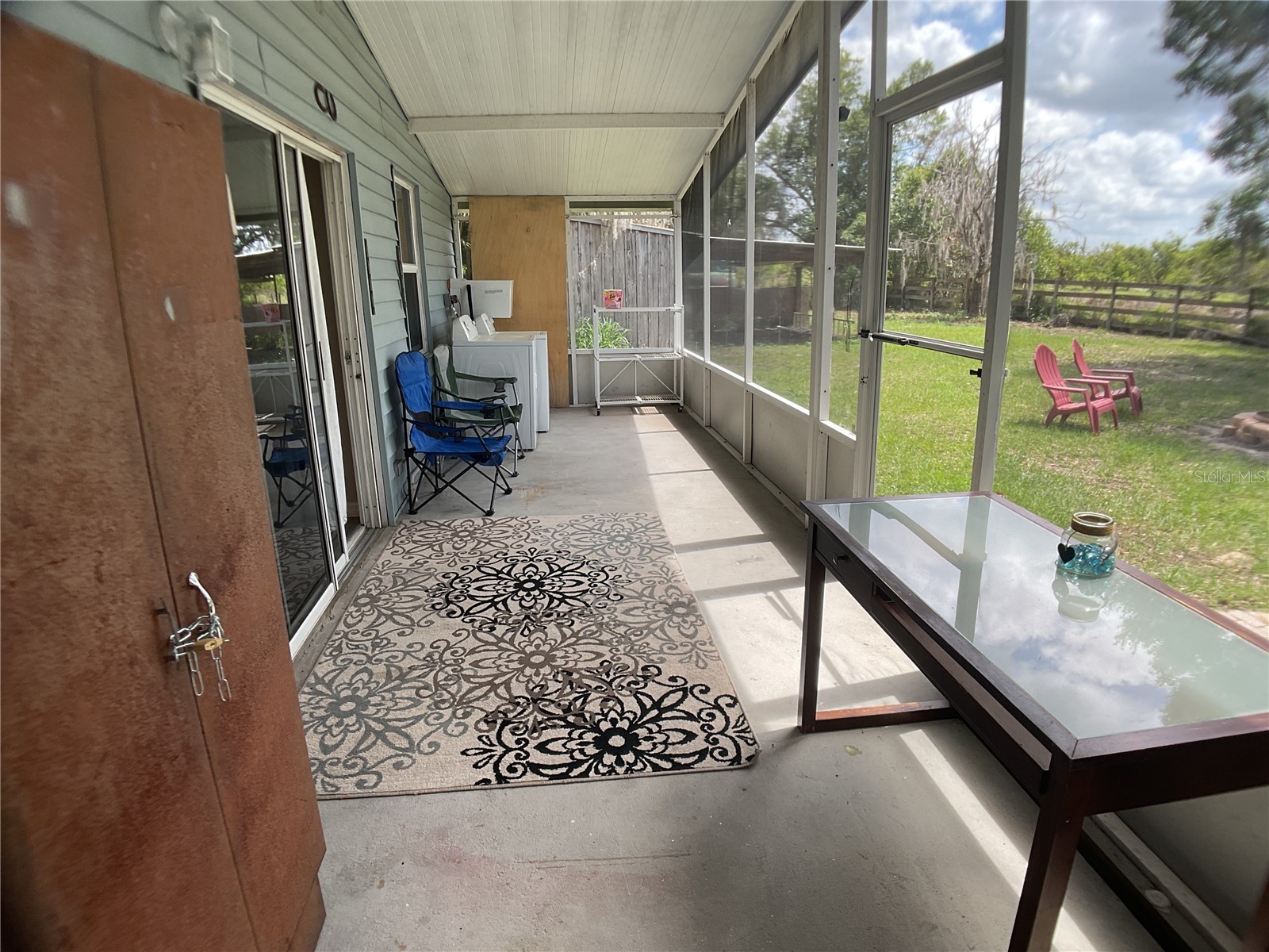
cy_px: 476
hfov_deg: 61.7
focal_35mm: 29
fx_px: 1063
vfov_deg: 48.2
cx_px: 634
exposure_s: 1/188
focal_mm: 3
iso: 16
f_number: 1.8
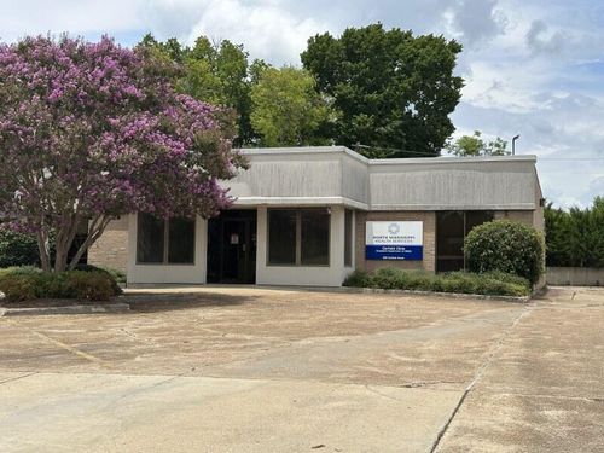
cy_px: 226
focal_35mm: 48
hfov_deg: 39.7
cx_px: 302
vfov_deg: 30.3
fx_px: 838
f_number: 1.78
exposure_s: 1/4566
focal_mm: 6.86
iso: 64
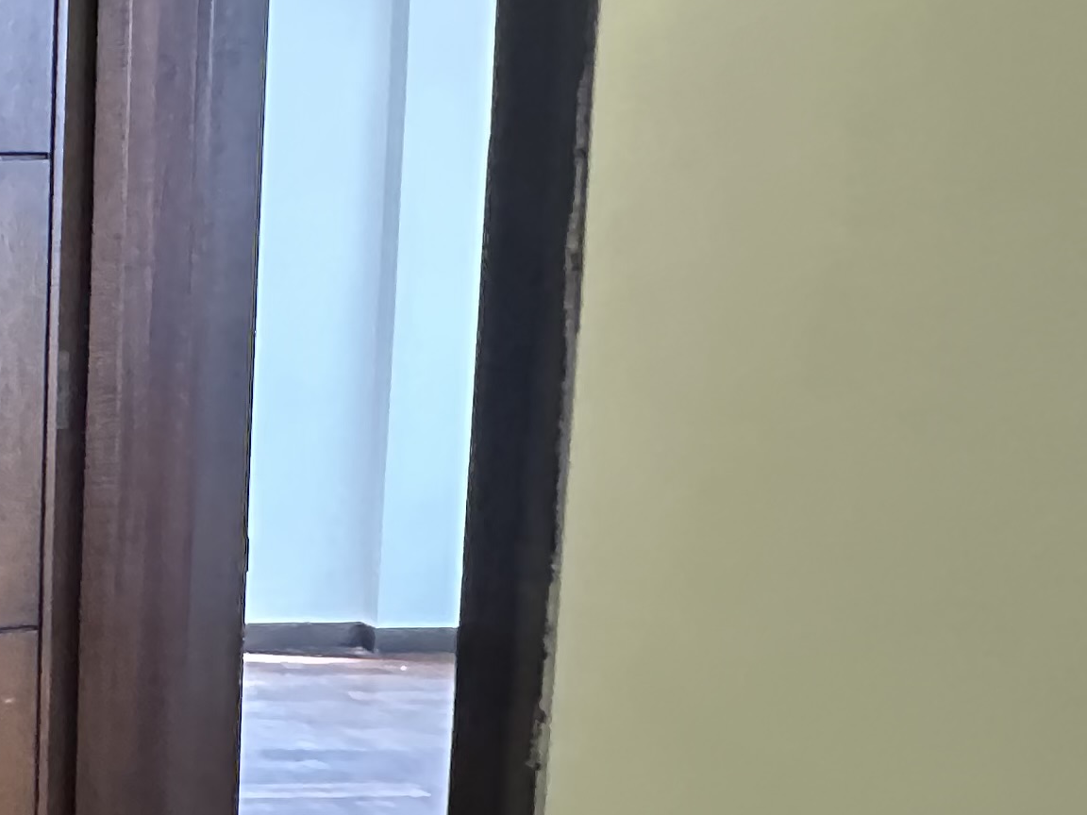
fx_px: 1539
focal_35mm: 49
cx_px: -543
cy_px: 452
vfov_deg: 29.7
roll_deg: +2.4
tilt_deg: -5.0
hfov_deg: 27.2
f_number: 2.2
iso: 1000
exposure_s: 1/40
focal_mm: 2.22
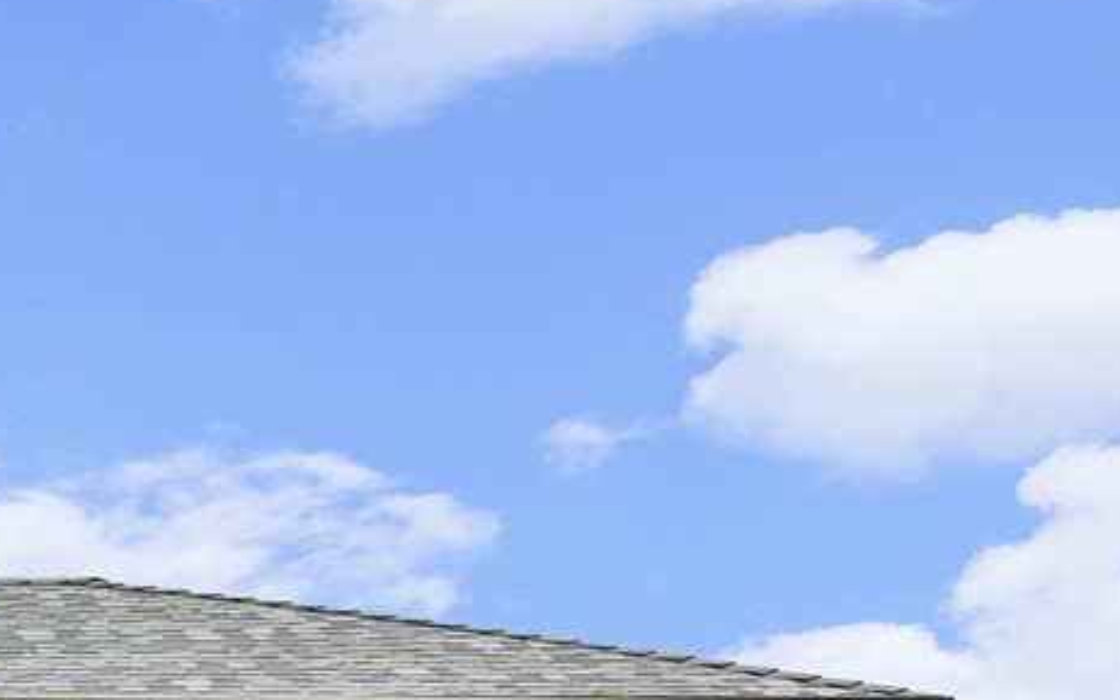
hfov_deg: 16.5
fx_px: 3511
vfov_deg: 10.1
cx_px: -579
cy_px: 1639
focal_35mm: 115
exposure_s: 1/100
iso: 200
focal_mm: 24
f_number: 11
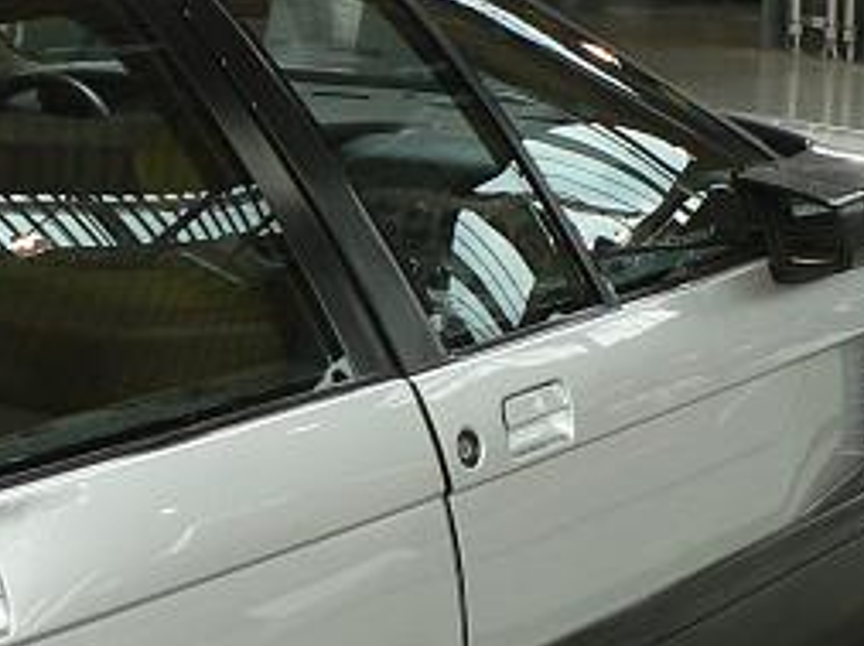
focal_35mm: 114
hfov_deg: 17.3
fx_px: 2841
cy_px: 198
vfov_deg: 12.9
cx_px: 342
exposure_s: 1/80
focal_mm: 6
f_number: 2.8
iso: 80
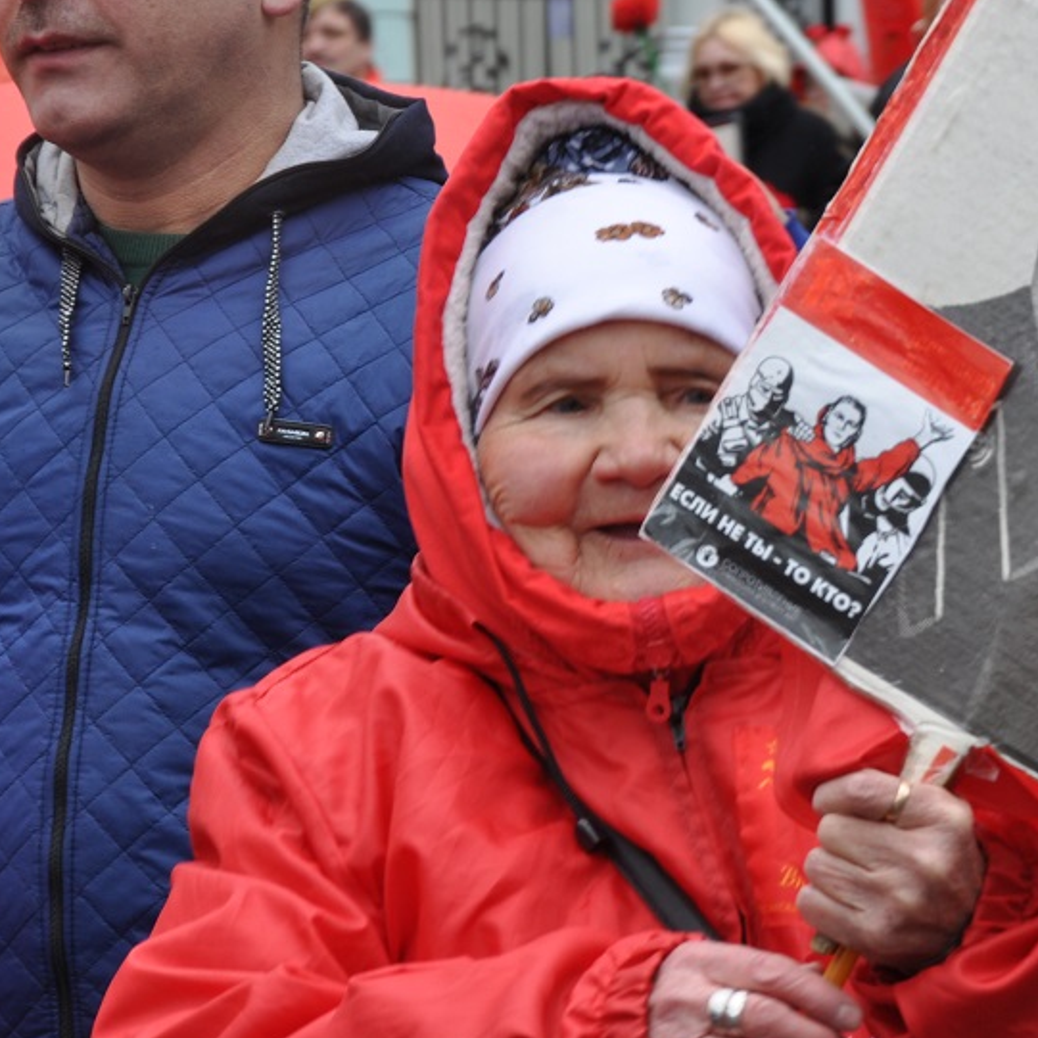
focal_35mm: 227
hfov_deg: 7.7
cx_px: 768
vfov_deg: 7.7
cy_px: 532
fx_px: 7701
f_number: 5.6
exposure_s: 1/125
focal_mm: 75
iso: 200
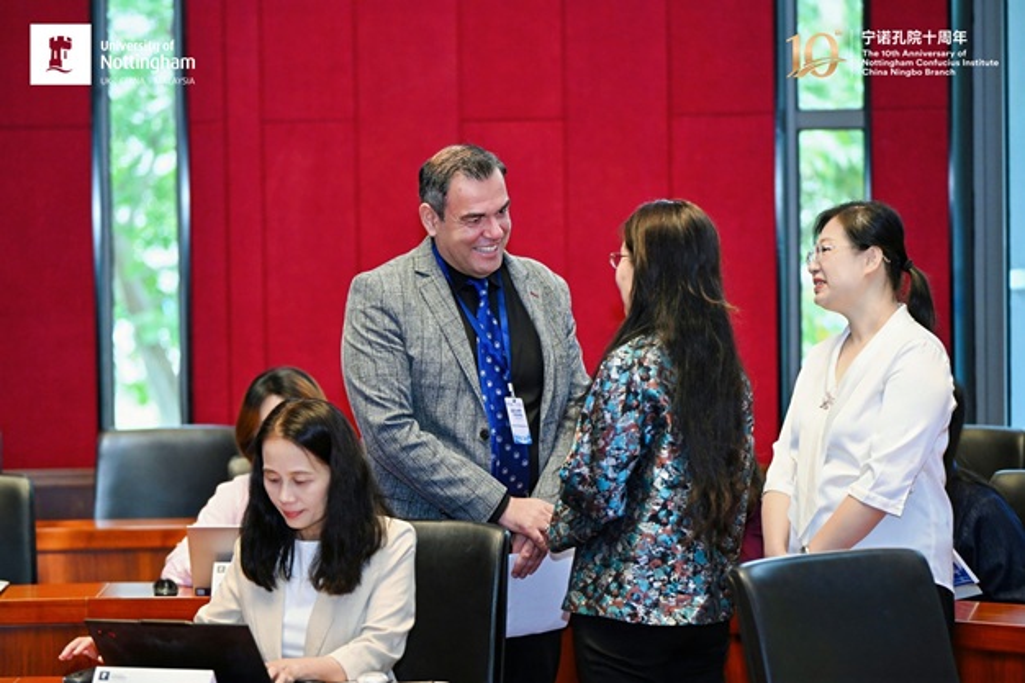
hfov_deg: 19.5
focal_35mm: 105
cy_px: 342
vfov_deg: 13.0
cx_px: 512
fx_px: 2989
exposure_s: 1/200
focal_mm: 105
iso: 2000
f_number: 2.8
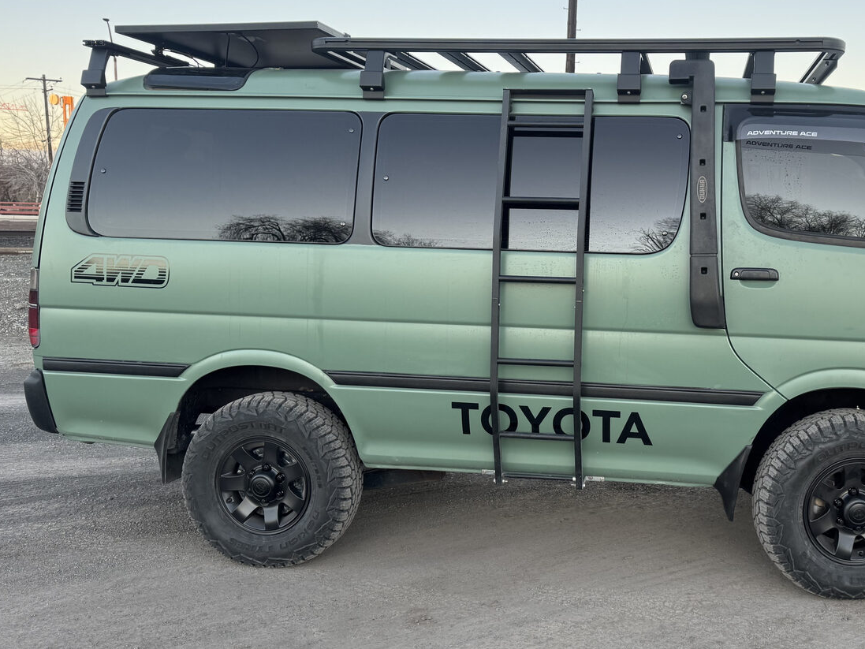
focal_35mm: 35
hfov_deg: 51.4
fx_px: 875
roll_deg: +0.3
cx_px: 597
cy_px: 304
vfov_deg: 40.7
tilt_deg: -5.2
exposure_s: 1/169
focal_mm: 6.76
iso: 64
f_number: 1.78
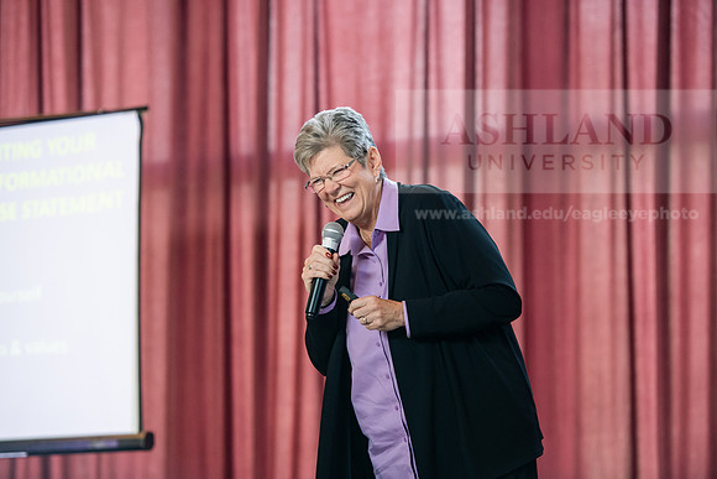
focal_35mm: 135
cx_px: 358
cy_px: 240
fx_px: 2689
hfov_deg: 15.2
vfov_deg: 10.2
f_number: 3.2
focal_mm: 135
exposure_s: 1/200
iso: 2000
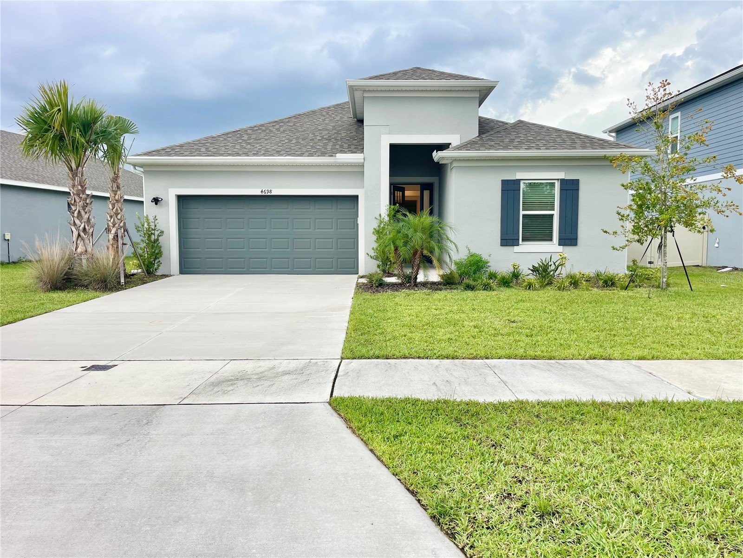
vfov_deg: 54.9
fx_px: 537
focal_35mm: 25
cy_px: 279
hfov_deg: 69.4
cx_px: 372
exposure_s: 1/649
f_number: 1.6
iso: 32
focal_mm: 5.1
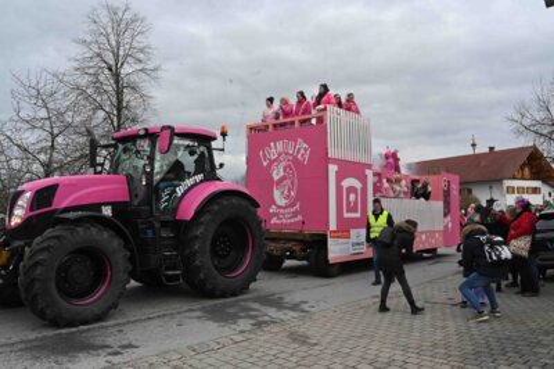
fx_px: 469
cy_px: 184
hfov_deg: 61.1
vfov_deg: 42.9
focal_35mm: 30
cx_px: 277
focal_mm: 30.5
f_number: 14
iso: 2500
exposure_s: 1/800
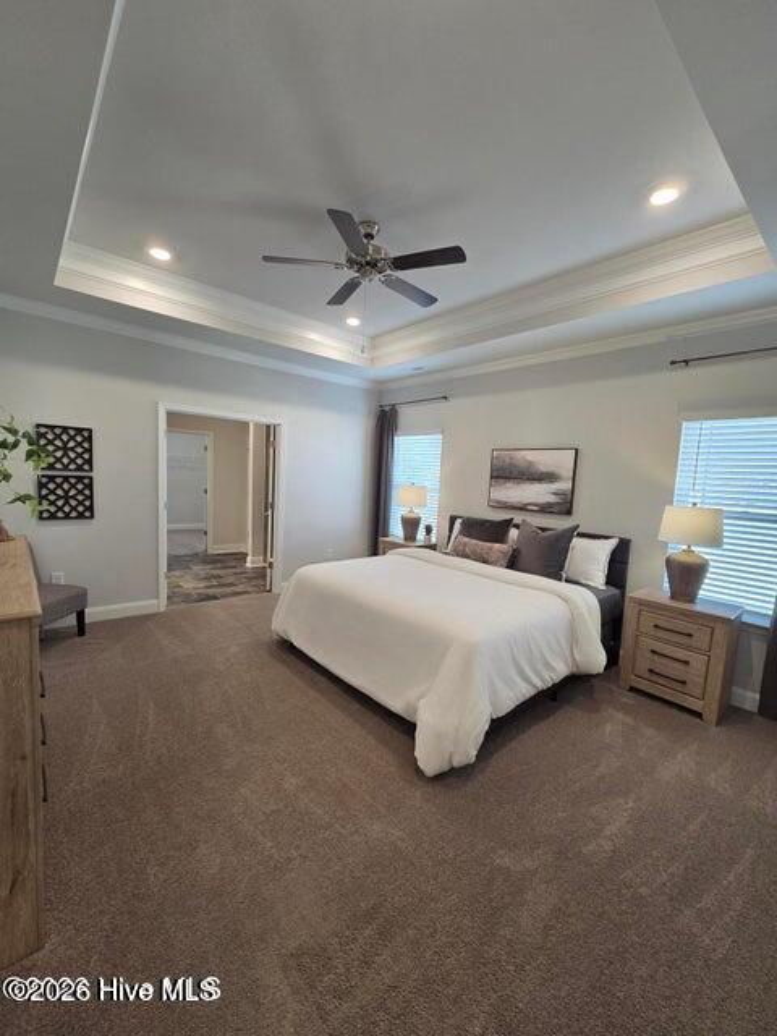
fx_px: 389
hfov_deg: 89.9
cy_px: 518
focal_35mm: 13
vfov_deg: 106.2
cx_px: 388
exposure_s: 1/60
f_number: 2.2
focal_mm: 2.2
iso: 160
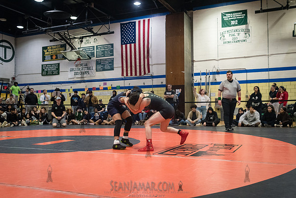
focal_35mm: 35
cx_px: 148
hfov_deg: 54.4
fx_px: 288
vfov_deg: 37.9
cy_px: 99
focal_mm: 35
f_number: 4
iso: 6400
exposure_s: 1/400
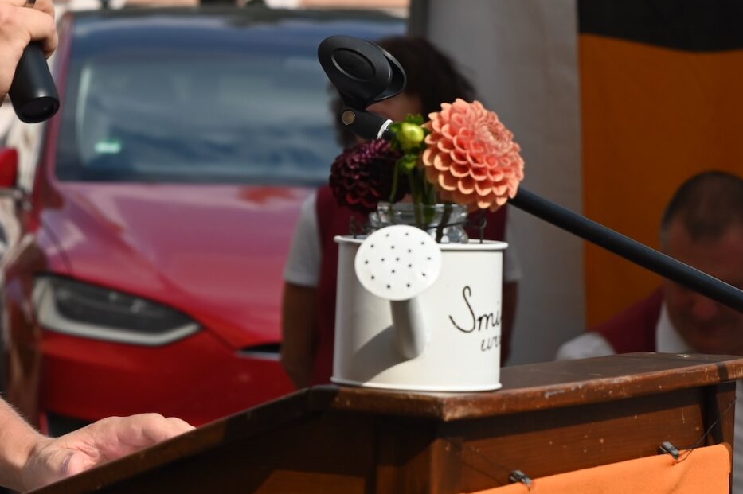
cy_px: 77
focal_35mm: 192
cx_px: 261
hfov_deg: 10.7
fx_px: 3960
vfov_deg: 7.1
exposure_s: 1/1000
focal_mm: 70
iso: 250
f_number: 6.3
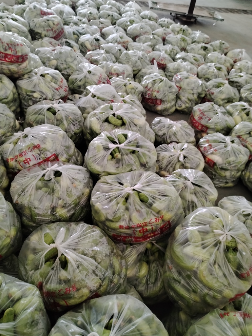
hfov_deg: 49.7
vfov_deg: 63.4
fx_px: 272
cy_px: 166
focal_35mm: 28
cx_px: 121
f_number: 1.8
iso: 599
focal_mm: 4.25
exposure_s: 1/33.3
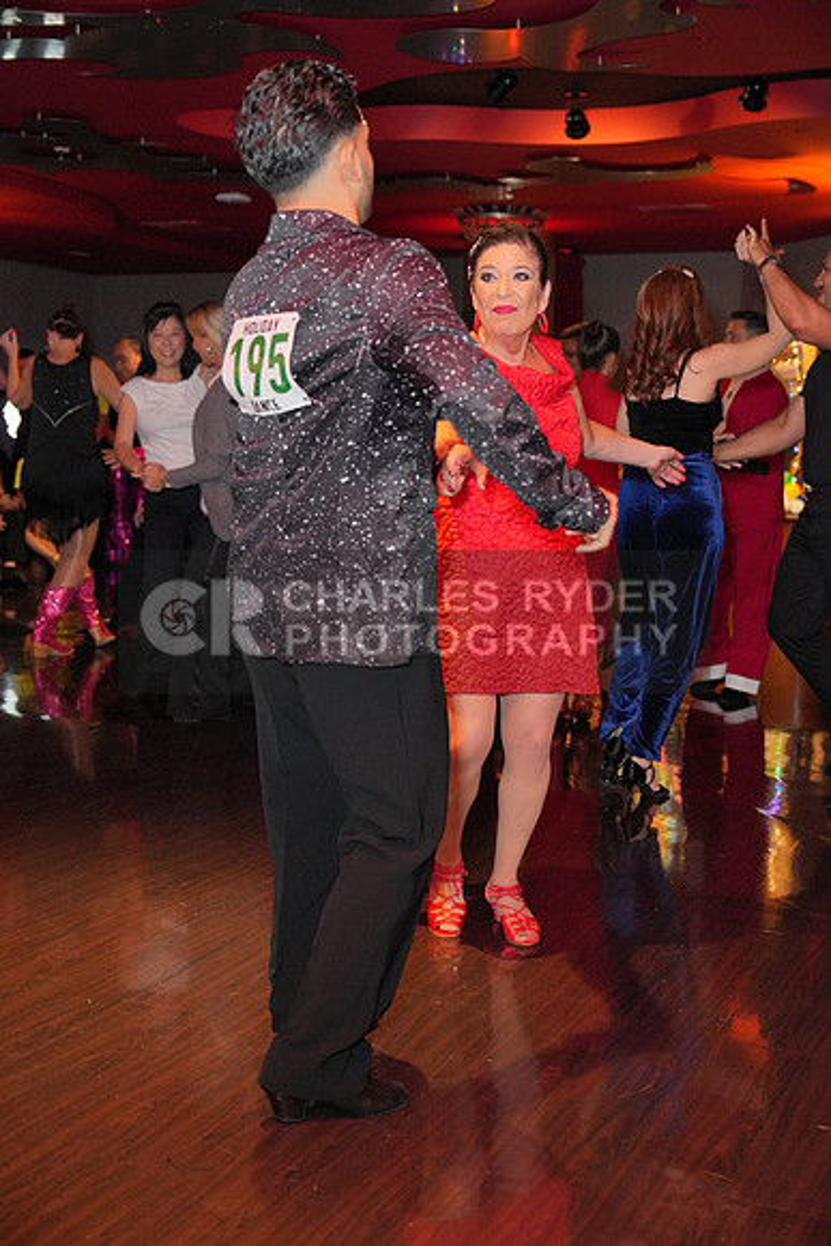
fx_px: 1661
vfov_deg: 41.1
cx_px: 416
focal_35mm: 48
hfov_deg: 28.1
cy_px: 623
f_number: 4
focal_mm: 48
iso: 4000
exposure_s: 1/200
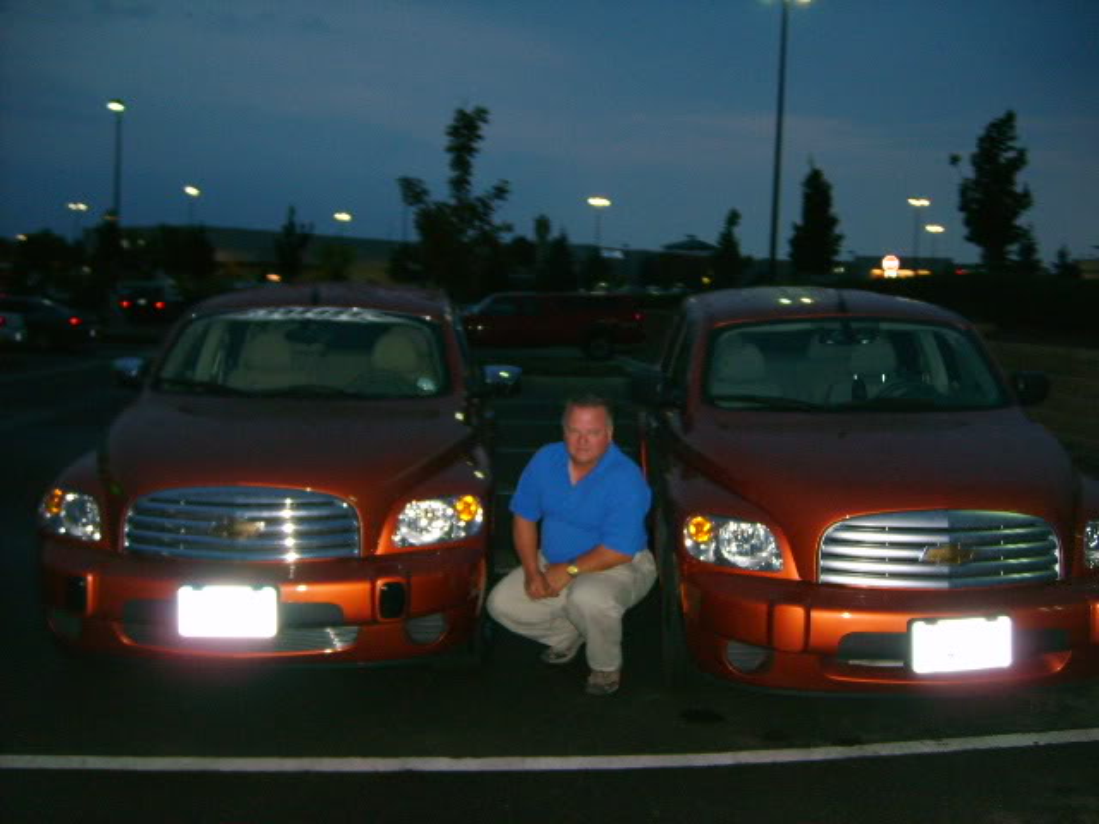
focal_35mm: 35
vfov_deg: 40.7
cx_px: 550
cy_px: 412
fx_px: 1111
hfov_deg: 52.6
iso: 277
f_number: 2.8
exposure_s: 1/30
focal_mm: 5.8
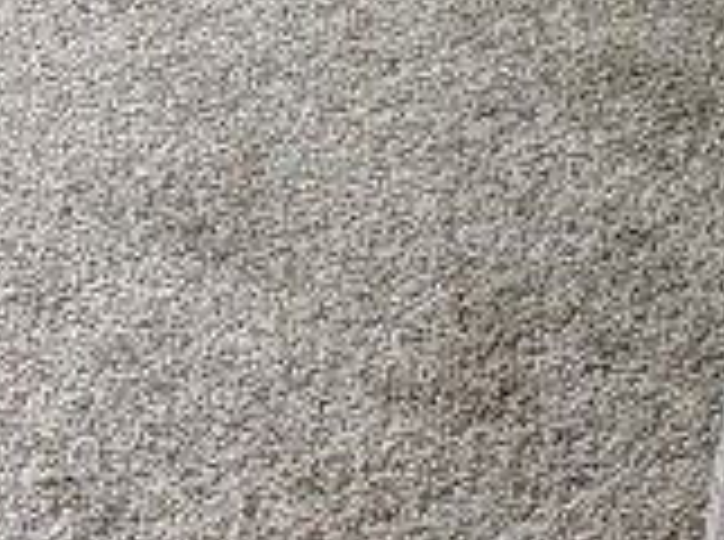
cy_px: -1166
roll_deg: -0.7
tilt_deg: -15.6
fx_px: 3193
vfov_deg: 8.1
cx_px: -778
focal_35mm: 153
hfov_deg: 11.5
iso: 800
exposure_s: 1/60
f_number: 1.78
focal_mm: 6.76
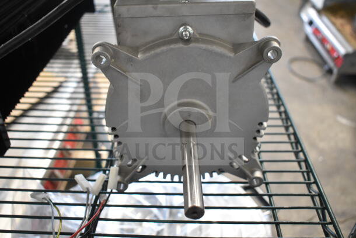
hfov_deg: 53.1
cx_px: 178
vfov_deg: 36.9
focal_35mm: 36
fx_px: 356
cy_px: 119
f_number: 3.8
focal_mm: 24
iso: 1800
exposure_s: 1/40
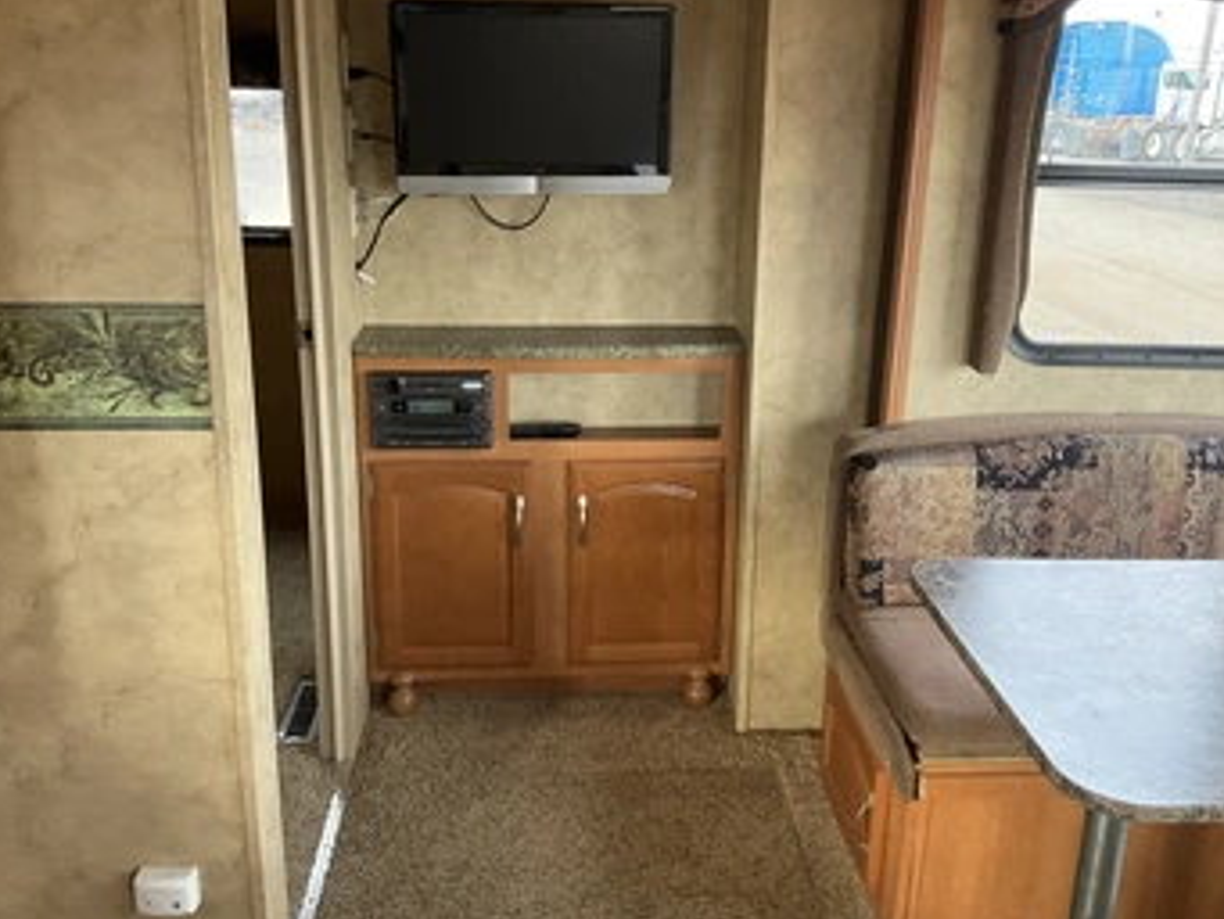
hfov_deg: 53.9
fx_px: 1203
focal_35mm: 34
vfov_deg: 41.8
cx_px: 639
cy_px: 409
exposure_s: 1/60
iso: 125
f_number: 1.8
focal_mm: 3
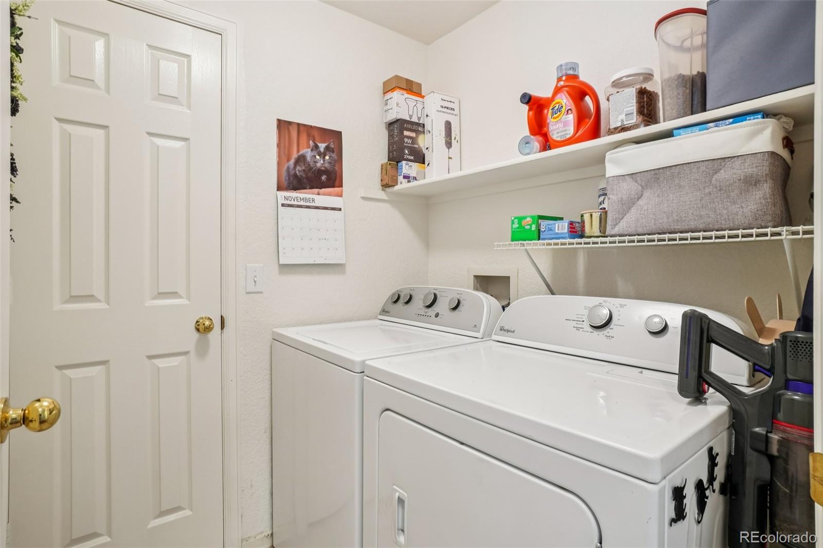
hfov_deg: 90.0
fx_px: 411
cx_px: 412
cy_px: 274
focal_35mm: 18
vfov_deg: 67.4
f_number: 8
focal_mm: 12
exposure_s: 1/8
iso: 400
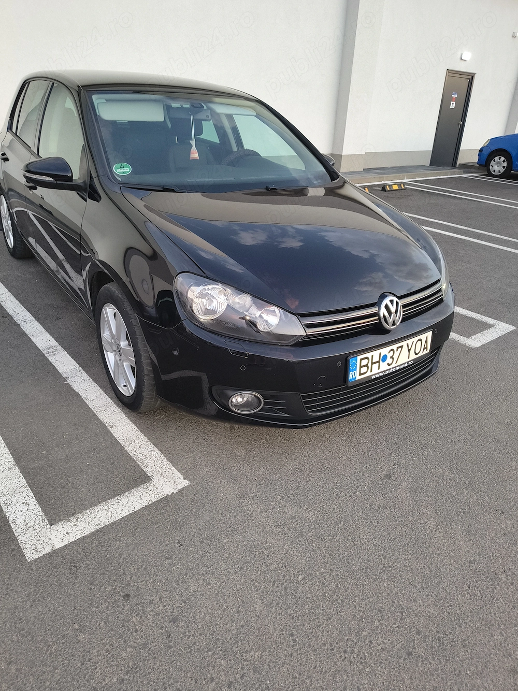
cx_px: 259
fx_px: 479
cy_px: 346
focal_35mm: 24
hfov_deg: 56.8
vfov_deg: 71.6
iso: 716
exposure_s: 1/100
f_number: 1.8
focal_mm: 5.56
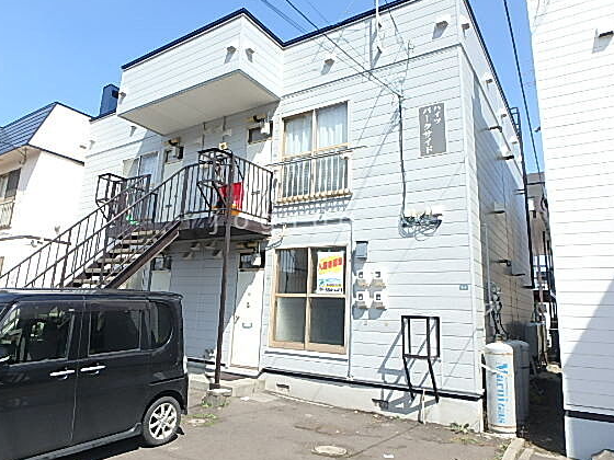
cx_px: 284
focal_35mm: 24
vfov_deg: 56.8
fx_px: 426
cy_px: 221
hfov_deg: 71.5
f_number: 3.5
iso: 125
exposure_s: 1/800
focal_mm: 3.7
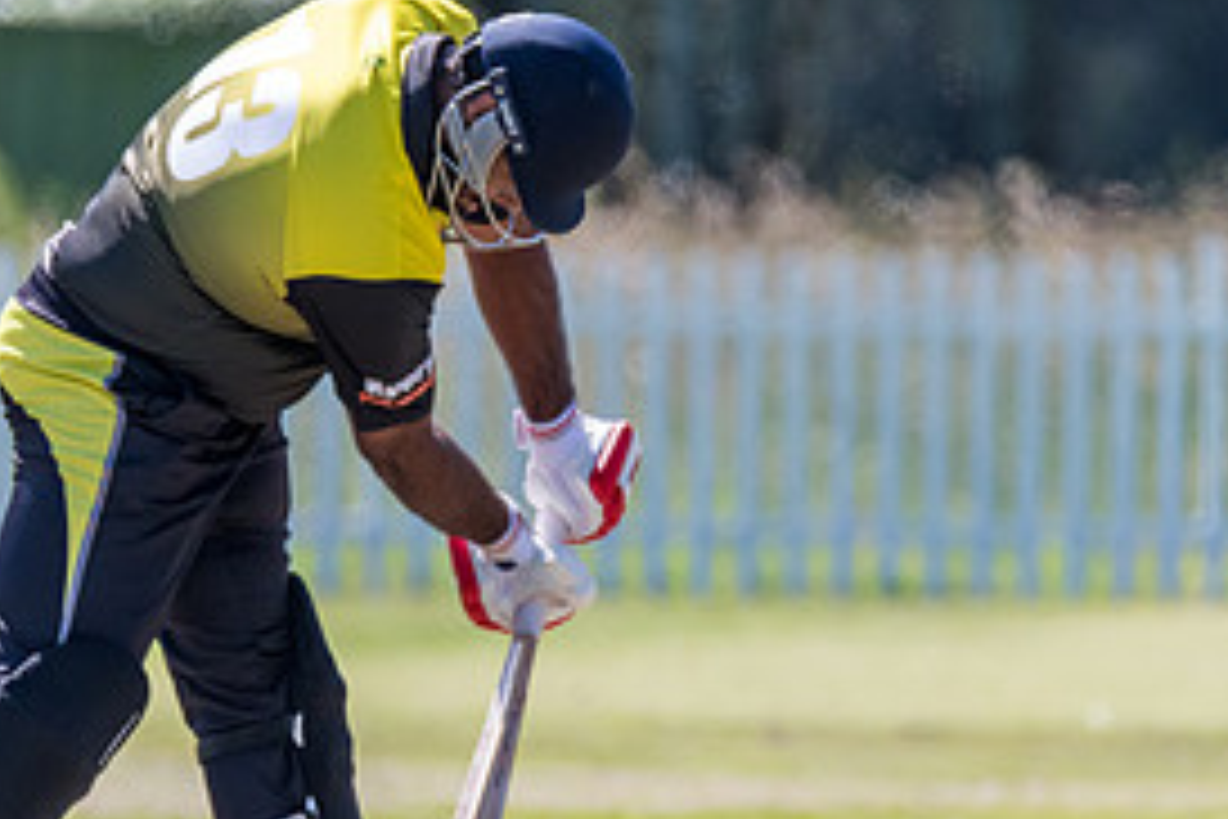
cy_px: 397
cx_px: 439
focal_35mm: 1487
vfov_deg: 0.9
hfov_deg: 1.4
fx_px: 50719
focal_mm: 600
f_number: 6.3
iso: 1000
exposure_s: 1/2000
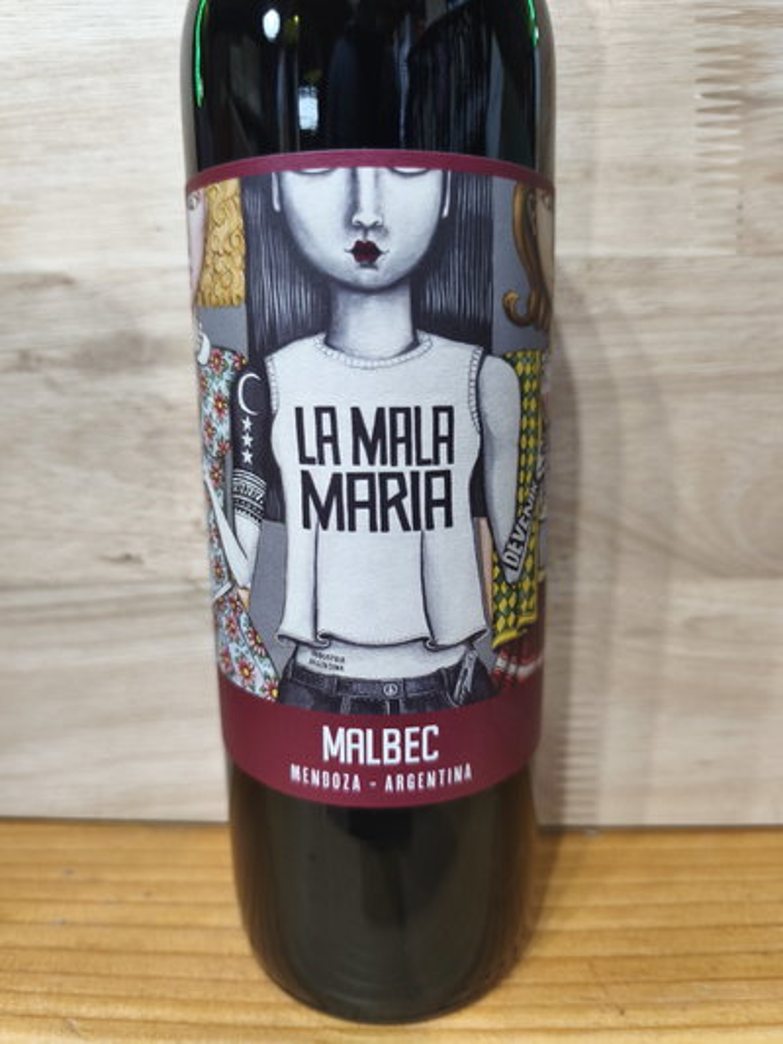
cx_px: 392
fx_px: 693
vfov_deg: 73.9
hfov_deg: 58.9
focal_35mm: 23
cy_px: 522
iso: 800
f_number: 1.65
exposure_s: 1/50
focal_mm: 6.14
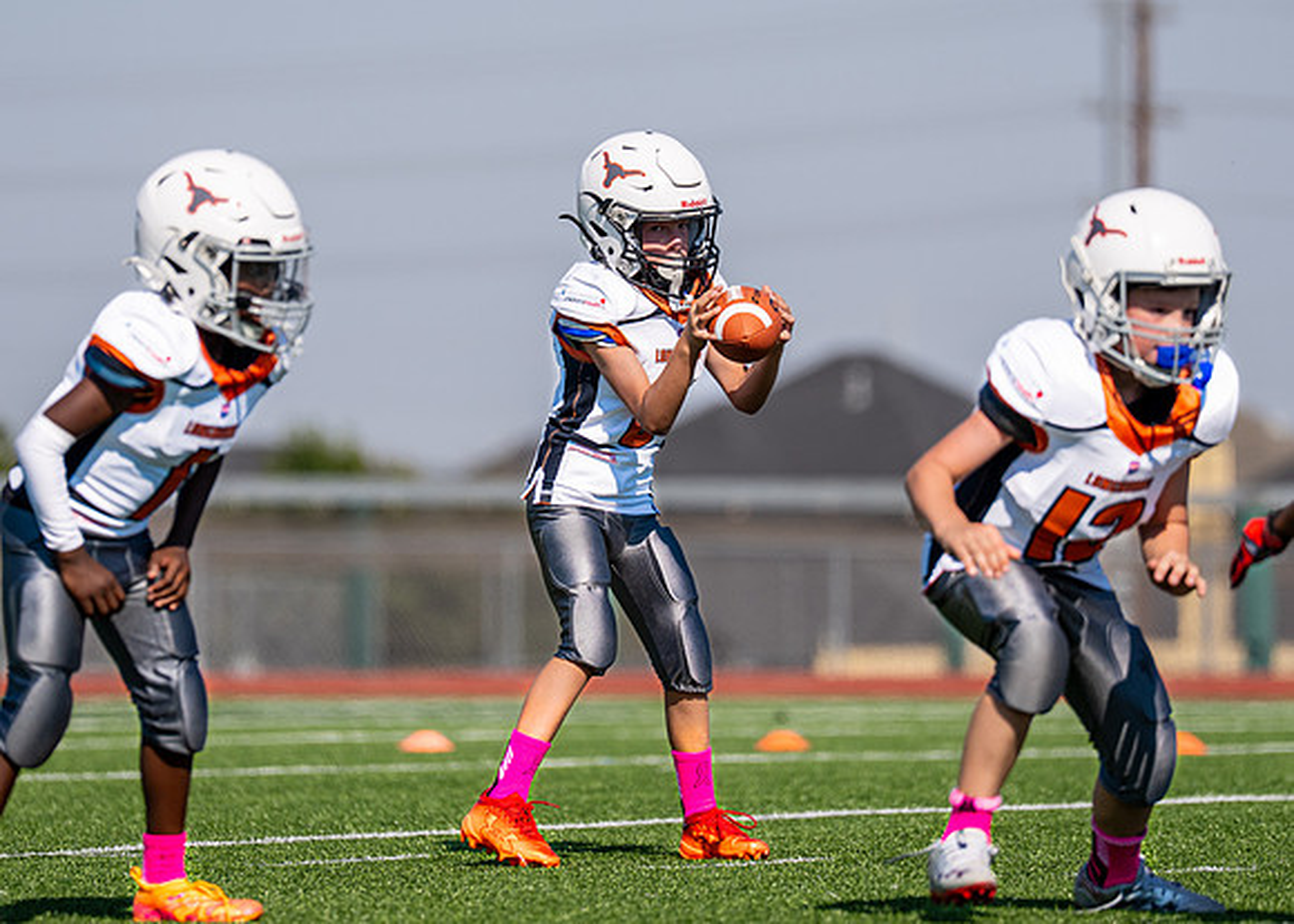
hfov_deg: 6.2
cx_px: 636
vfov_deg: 4.5
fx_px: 11870
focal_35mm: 323
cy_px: 388
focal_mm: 200
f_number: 2.8
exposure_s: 1/3200
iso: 100
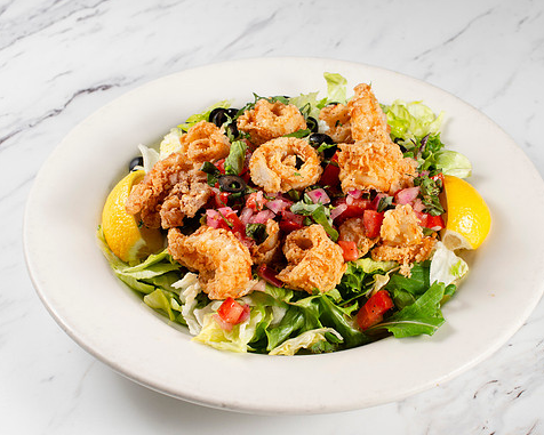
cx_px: 305
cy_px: 232
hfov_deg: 27.1
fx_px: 1127
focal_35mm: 70
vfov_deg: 21.9
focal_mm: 50
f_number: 9
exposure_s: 1/200
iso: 200
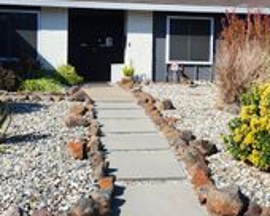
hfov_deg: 28.7
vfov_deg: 23.1
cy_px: 85
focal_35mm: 66
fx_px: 527
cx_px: 159
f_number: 1.8
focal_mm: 5.54
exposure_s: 1/1576
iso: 25
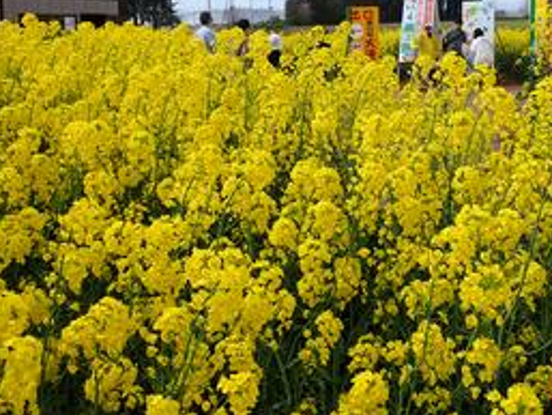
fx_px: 782
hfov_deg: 38.7
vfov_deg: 29.6
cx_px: 331
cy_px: 167
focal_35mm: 49
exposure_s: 1/800
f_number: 3.5
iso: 100
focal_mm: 6.37
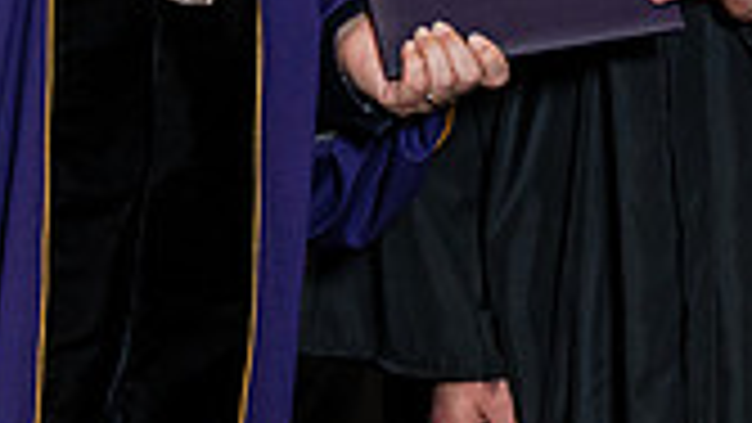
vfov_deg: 4.7
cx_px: 284
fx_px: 5086
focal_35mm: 255
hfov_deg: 8.5
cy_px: -187
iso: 1250
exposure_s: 1/200
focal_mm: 70
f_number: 5
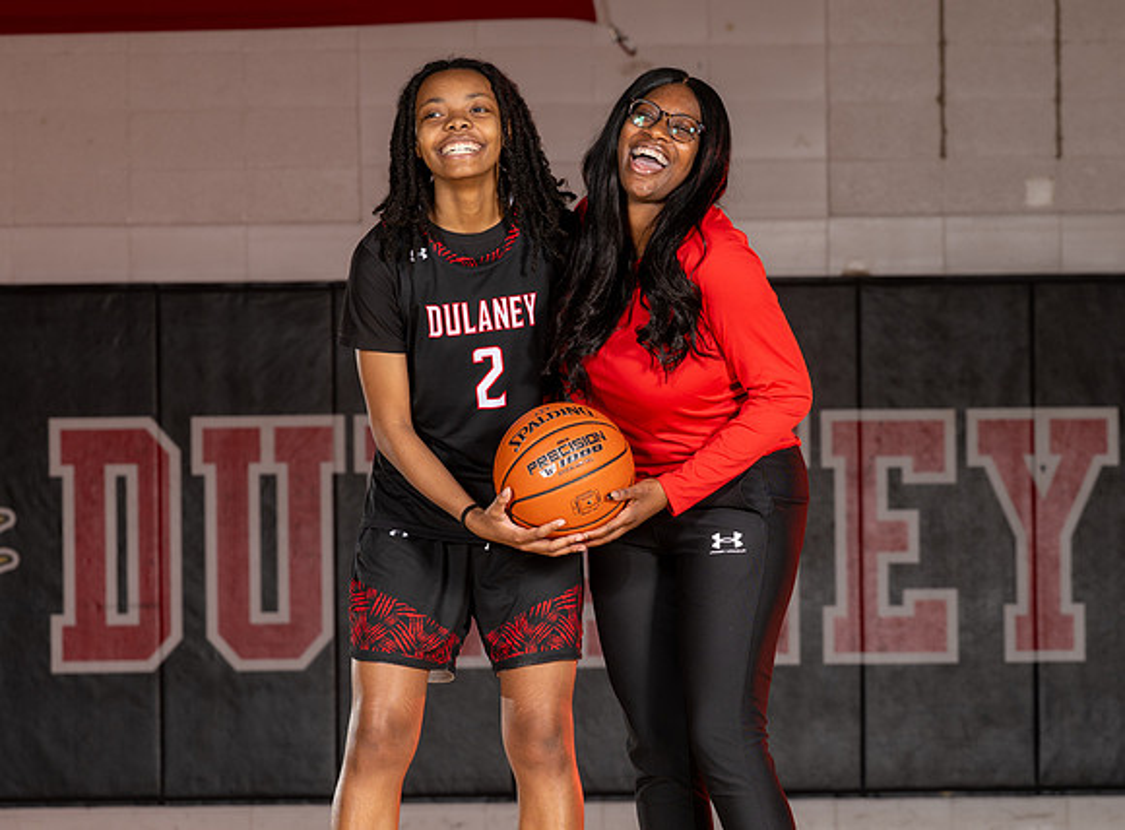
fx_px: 6372
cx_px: 683
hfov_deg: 10.1
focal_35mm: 197
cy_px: 449
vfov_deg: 7.5
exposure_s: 1/125
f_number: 6.3
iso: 80
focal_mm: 115
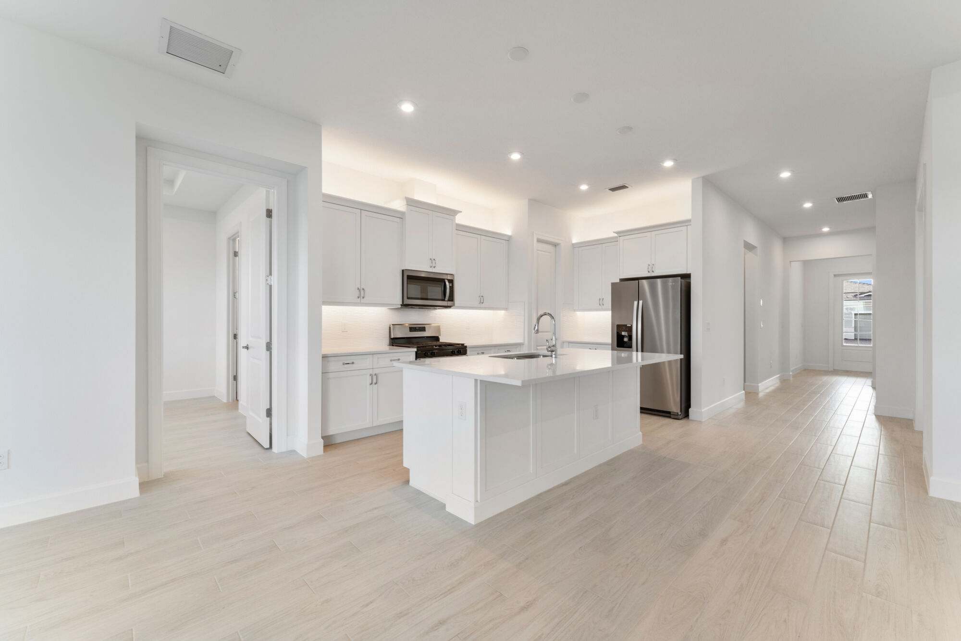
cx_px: 480
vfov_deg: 81.2
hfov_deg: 104.3
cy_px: 320
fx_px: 374
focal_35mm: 14
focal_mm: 14
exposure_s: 1/4
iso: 250
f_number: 9
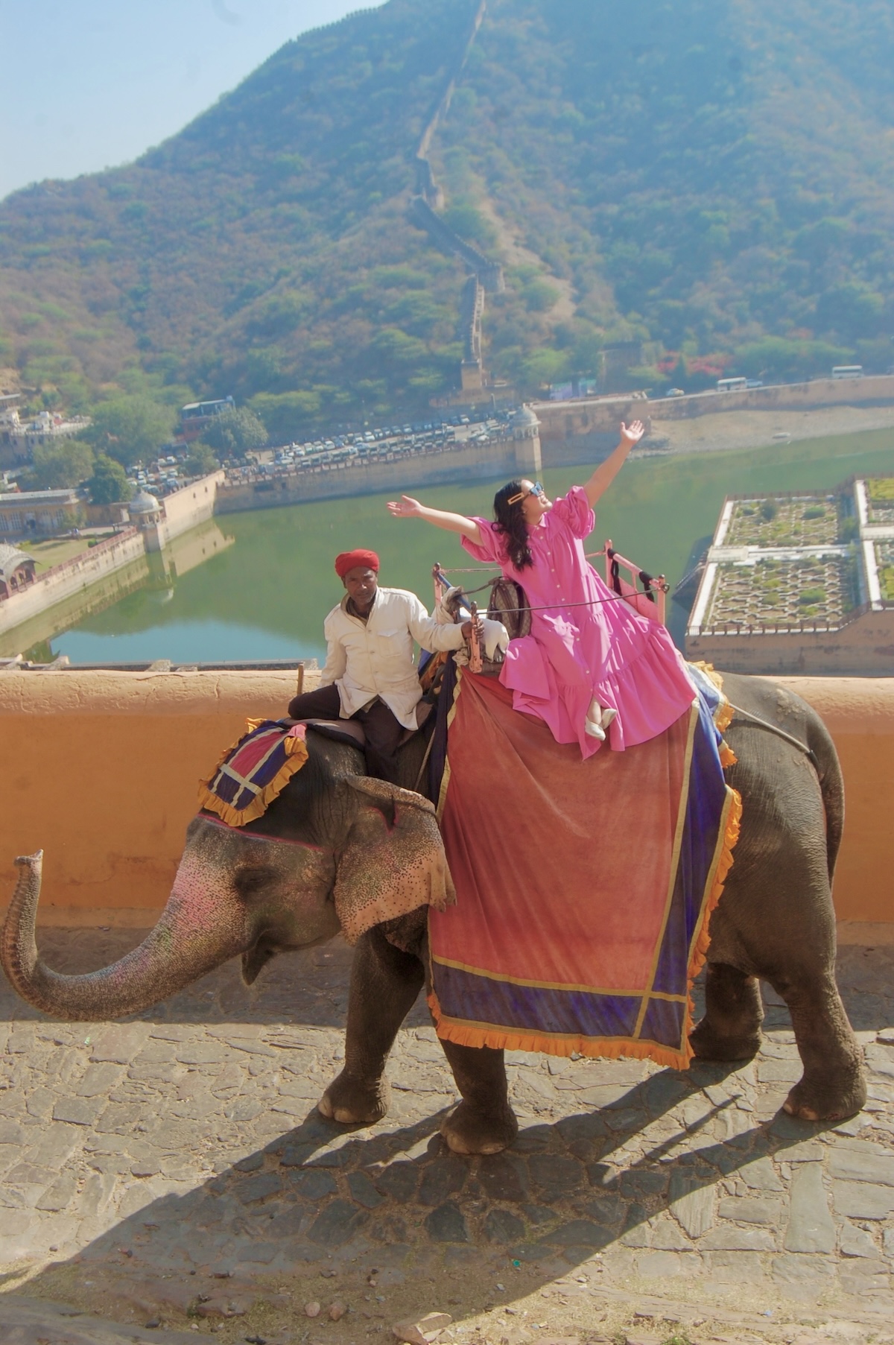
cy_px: 672
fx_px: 1343
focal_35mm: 36
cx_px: 447
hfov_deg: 36.8
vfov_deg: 53.2
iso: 200
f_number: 8
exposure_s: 1/250
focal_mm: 24
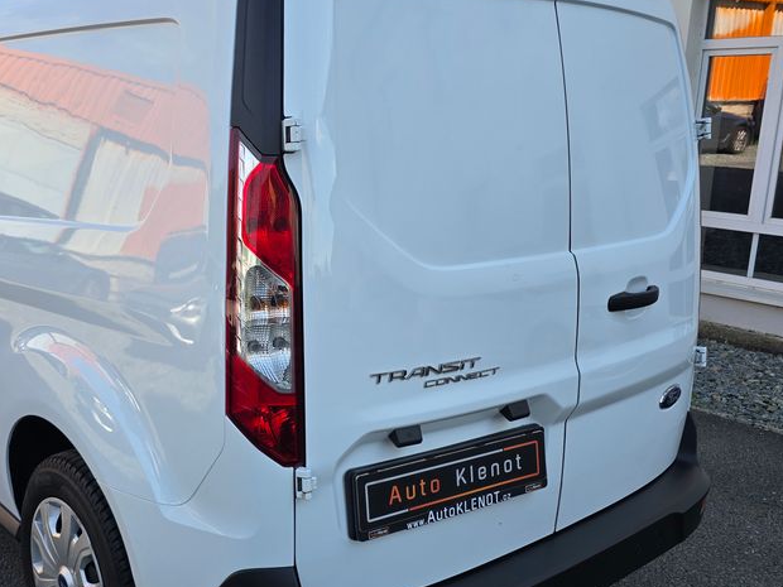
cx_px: 282
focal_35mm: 38
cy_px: 352
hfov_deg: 48.4
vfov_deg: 37.6
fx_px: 860
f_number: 1.7
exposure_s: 1/266
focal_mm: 6.3
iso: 12
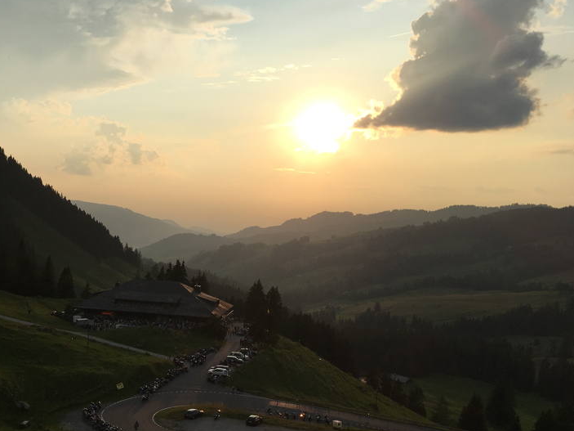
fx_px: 729
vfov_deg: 32.3
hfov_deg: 42.0
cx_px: 166
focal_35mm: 44
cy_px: 316
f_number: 2.2
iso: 25
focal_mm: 4.15
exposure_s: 1/2262
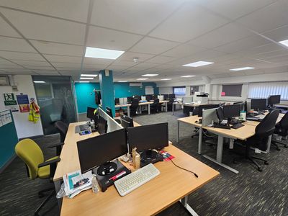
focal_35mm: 13
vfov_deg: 89.9
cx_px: 144
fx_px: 108
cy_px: 108
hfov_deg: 106.2
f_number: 2.2
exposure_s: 1/50
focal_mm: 2.2
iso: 100
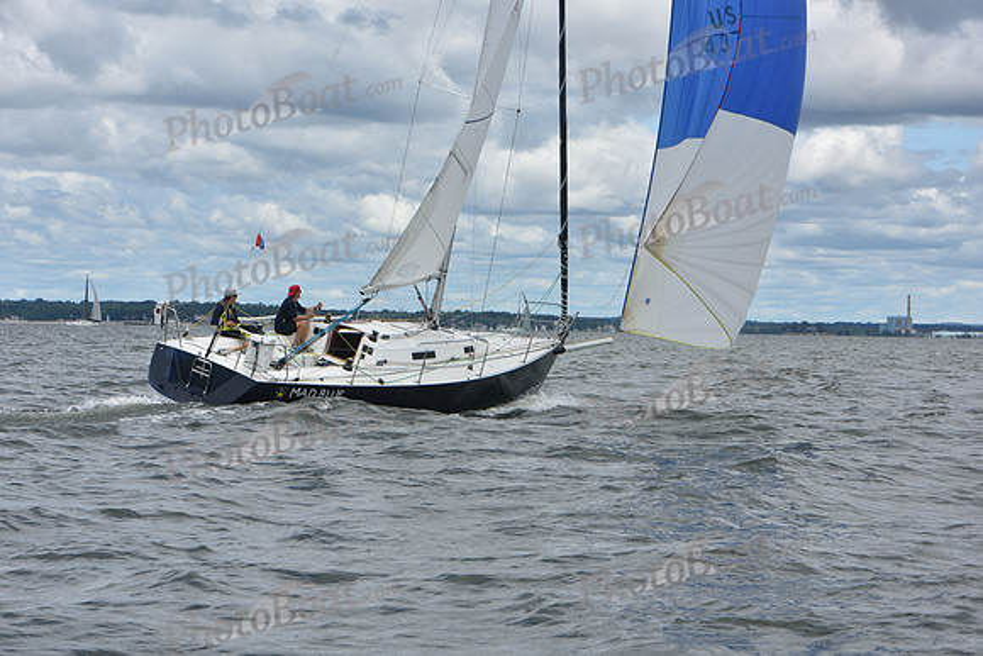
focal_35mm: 102
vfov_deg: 13.4
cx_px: 492
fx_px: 2786
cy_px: 328
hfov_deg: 20.0
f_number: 10
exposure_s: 1/800
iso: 250
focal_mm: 102
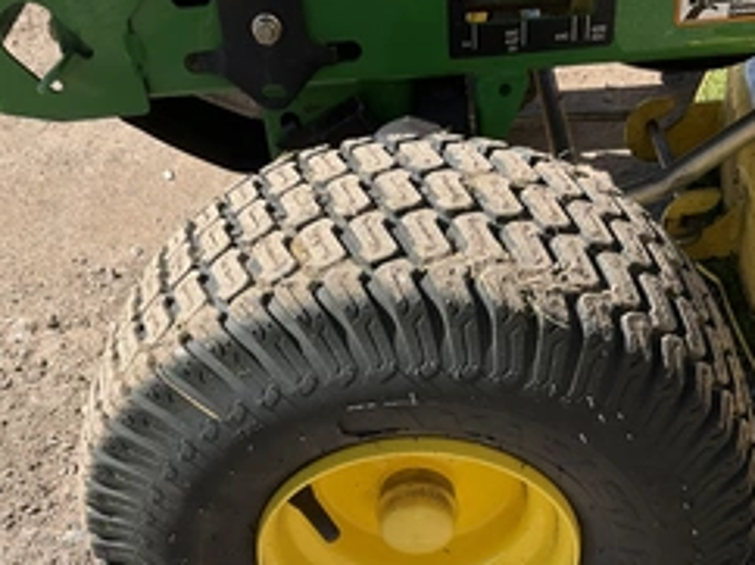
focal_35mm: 48
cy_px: 440
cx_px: 393
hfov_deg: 39.7
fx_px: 1046
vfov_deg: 29.6
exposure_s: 1/816
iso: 25
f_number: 1.8
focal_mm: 3
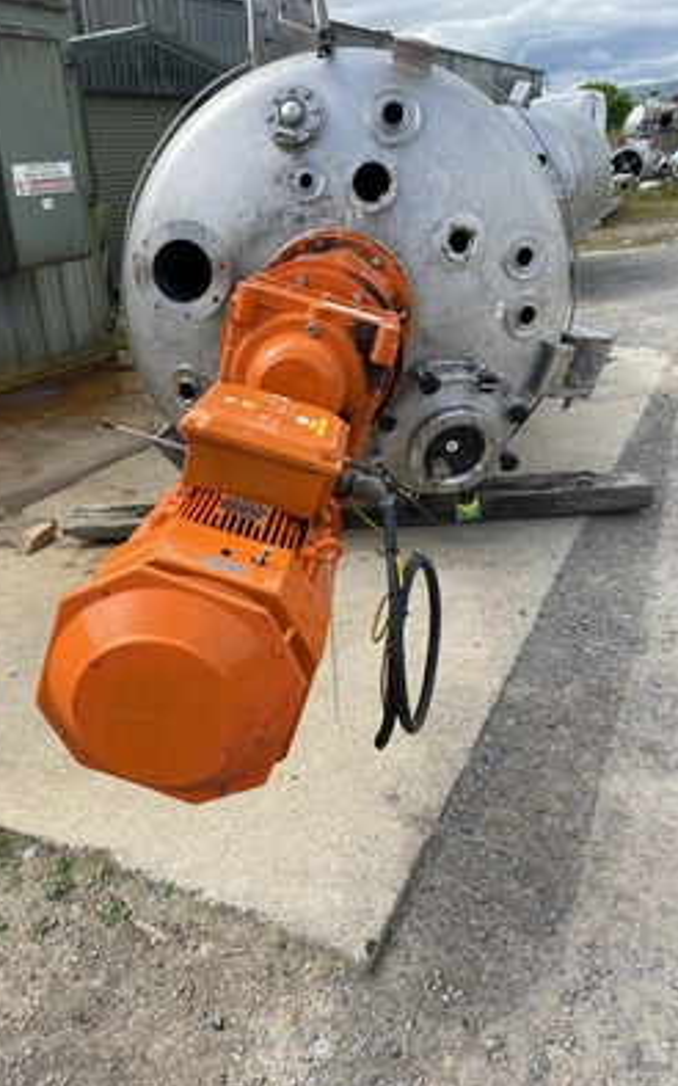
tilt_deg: -22.5
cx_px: 281
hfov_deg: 44.3
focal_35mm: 28
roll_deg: +4.9
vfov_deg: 66.5
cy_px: 549
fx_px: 828
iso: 32
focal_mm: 4.25
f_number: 1.8
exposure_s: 1/1629
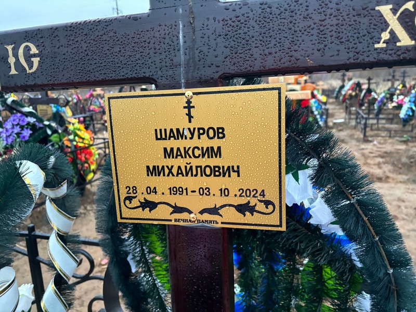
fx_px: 312
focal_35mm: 26
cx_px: 208
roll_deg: +2.3
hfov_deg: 67.3
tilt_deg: -12.8
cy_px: 156
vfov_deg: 53.1
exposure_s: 1/58
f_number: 1.6
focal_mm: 5.96
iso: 500
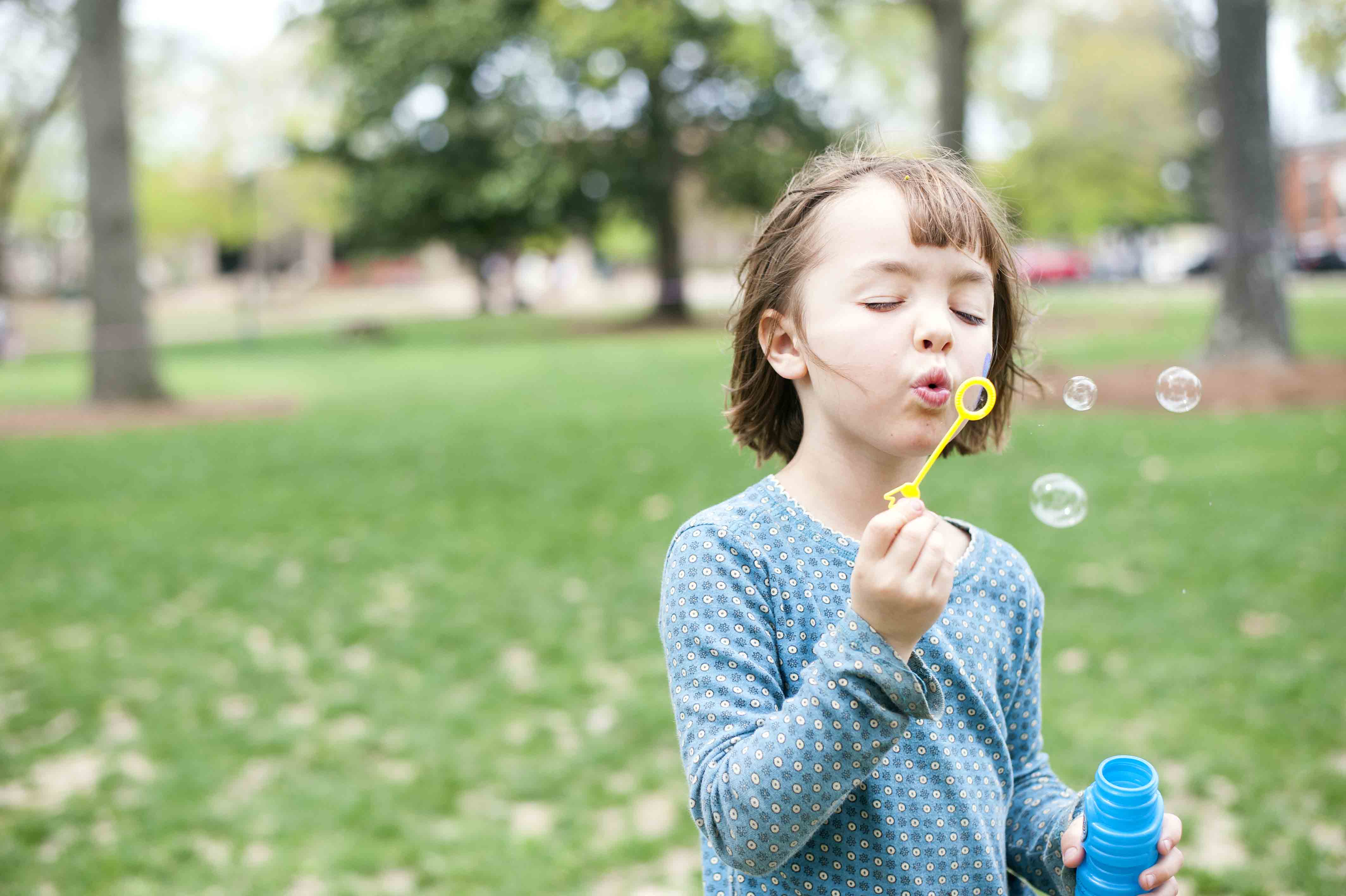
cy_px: 448
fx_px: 1868
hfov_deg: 39.6
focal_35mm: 50
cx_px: 673
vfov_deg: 27.0
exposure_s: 1/1600
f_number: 2.8
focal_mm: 50
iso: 400
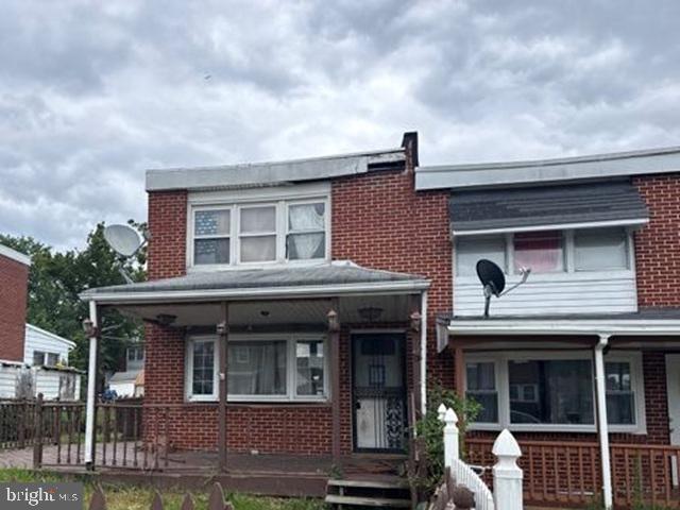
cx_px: 340
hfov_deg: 71.6
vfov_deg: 56.8
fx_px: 471
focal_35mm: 24
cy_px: 255
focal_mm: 6.76
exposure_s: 1/2000
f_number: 1.78
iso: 80
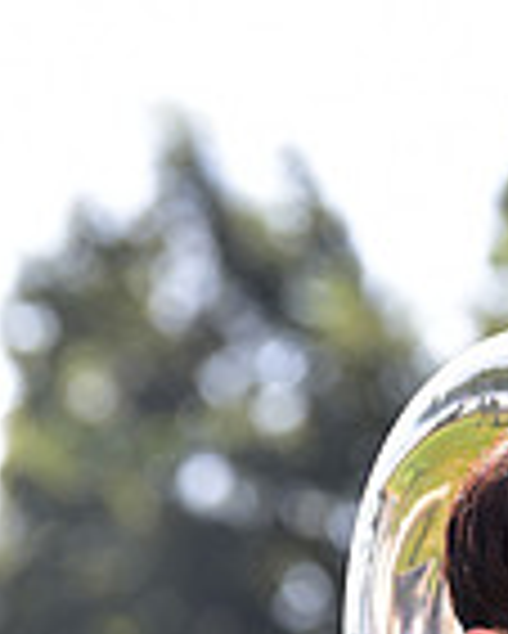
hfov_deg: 2.7
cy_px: 1111
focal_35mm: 578
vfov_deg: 3.3
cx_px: 865
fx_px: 10851
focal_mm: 150
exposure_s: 1/250
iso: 100
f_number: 4.5
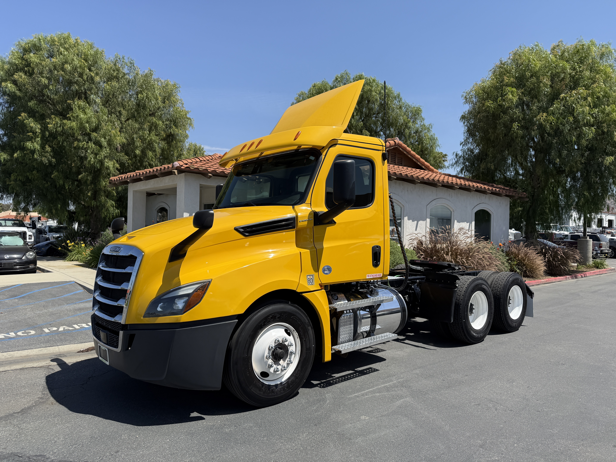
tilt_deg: -0.3
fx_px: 427
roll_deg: -1.7
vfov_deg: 56.8
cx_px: 308
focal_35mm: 24
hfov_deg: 71.6
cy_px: 231
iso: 80
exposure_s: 1/4673
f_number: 1.78
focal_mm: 6.76
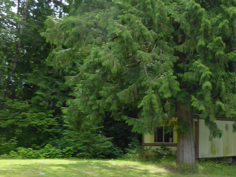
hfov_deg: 27.8
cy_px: 135
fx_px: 436
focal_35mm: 64
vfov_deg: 22.7
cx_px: 256
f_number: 3.3
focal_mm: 4.3
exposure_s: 1/125
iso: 80
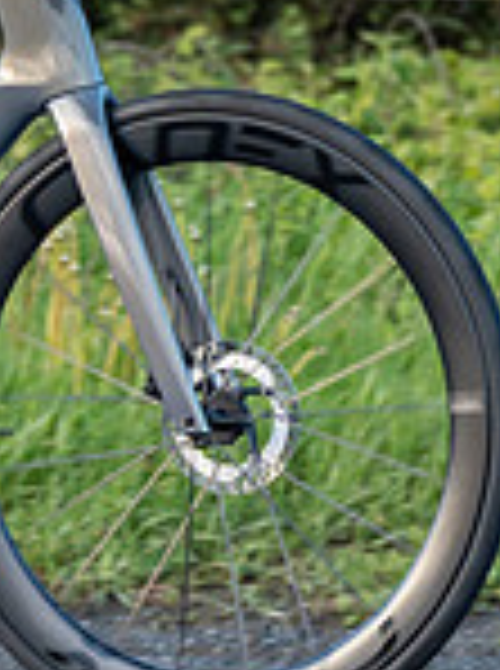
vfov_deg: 4.0
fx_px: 9671
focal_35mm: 500
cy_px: -320
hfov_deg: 3.0
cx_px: 171
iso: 1000
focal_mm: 95
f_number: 3.5
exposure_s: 1/1000
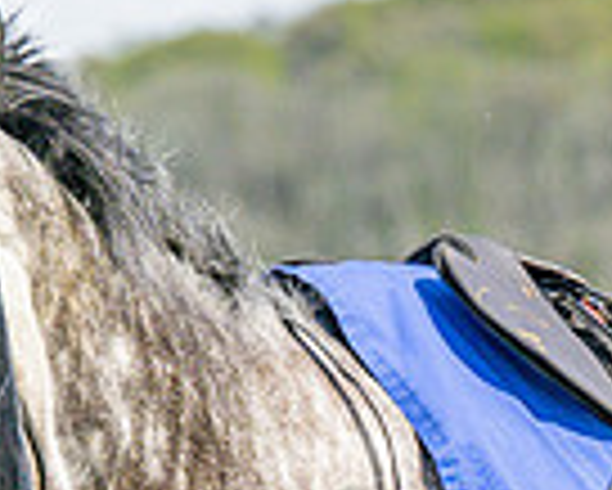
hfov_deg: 3.0
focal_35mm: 635
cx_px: 481
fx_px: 11510
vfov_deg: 2.4
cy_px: 800
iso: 400
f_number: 4
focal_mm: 91
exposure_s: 1/3200
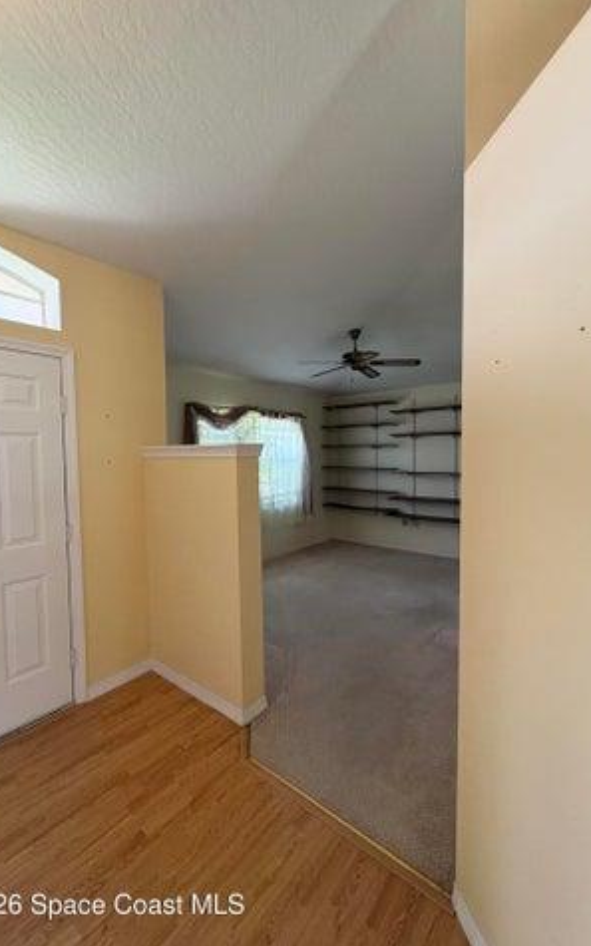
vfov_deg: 101.5
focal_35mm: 15
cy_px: 470
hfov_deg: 74.8
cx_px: 298
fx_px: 386
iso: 400
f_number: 2.2
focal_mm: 2.22
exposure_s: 1/120
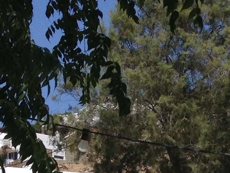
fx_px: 1196
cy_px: 372
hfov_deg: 10.7
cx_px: 297
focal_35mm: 180
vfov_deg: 7.8
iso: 50
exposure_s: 1/2208
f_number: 2.4
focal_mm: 4.28
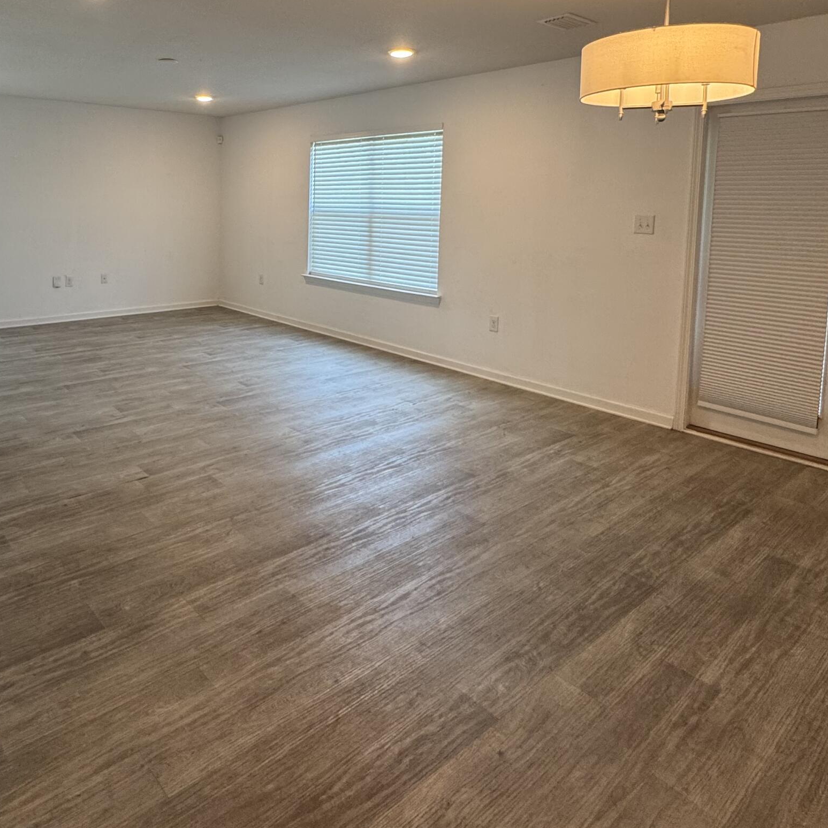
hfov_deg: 63.7
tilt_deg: -4.7
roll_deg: -1.0
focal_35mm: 24
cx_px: 291
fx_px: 649
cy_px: 253
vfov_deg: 62.8
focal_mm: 2.22
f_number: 2.2
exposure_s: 1/120
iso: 200
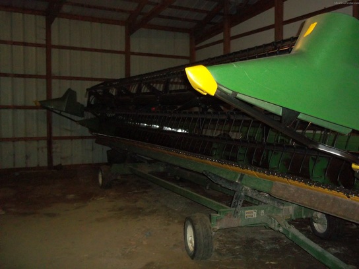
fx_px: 373
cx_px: 180
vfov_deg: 39.7
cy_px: 134
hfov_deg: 51.4
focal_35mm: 36
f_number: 3.1
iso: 400
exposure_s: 1/30
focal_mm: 6.5
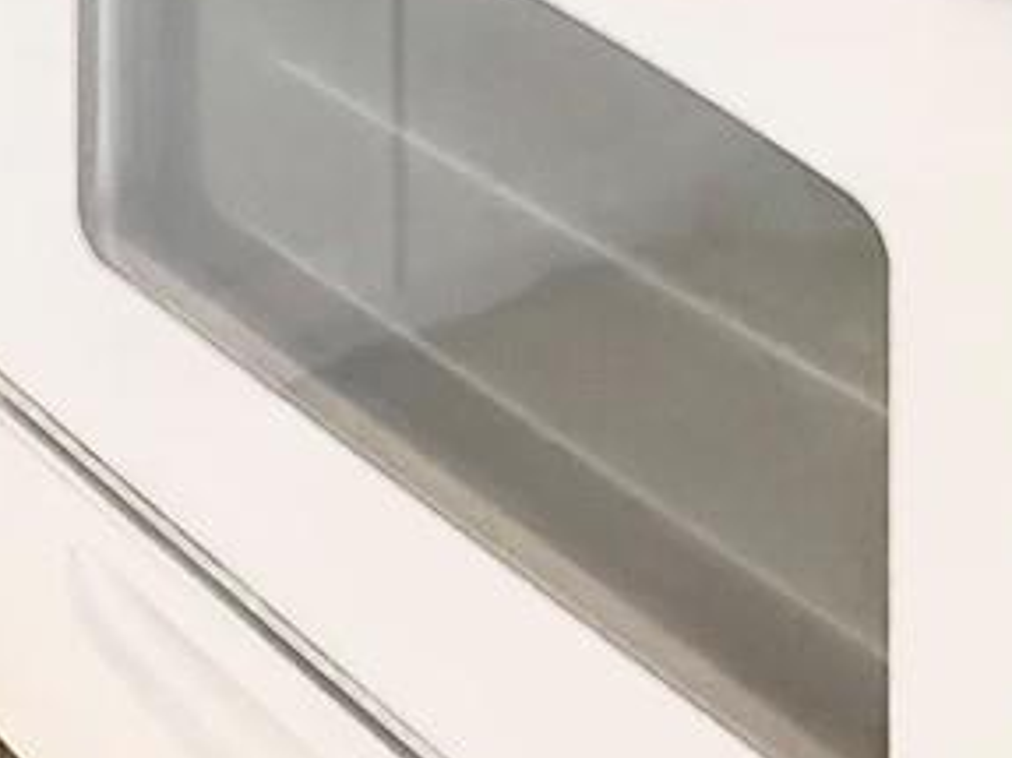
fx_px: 2279
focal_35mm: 78
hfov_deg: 21.4
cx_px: -465
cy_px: -1153
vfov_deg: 13.1
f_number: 2.2
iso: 1000
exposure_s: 1/60
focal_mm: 2.22
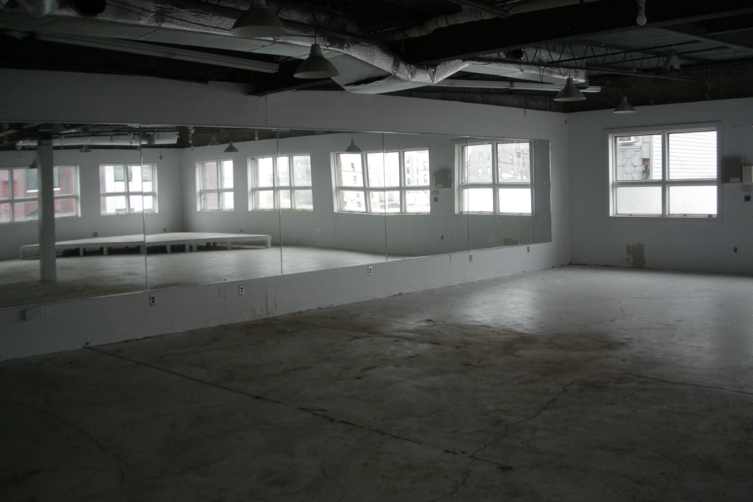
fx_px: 774
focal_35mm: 37
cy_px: 228
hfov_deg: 51.9
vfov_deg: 35.9
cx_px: 373
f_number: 2.8
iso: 184
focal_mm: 5.7
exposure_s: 1/60.3
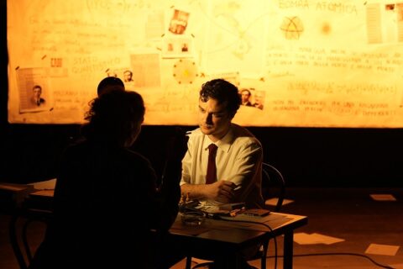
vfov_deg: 18.2
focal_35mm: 75
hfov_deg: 27.0
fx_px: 840
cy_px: 134
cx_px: 202
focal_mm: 75
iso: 2000
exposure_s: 1/160
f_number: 3.5
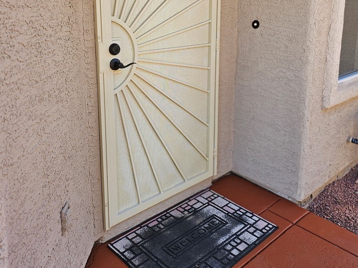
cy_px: 68
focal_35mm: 33
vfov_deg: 41.7
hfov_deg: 55.3
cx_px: 179
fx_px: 341
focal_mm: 5
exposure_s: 1/292
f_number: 1.8
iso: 50
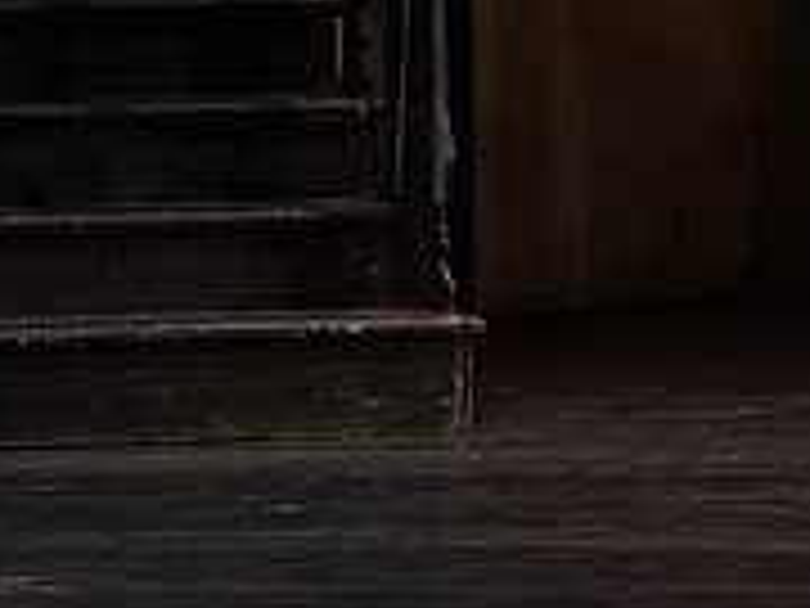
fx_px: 13010
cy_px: -146
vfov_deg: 2.7
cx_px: 1107
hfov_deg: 3.6
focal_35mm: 556
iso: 3200
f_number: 8
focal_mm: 179
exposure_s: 1/250
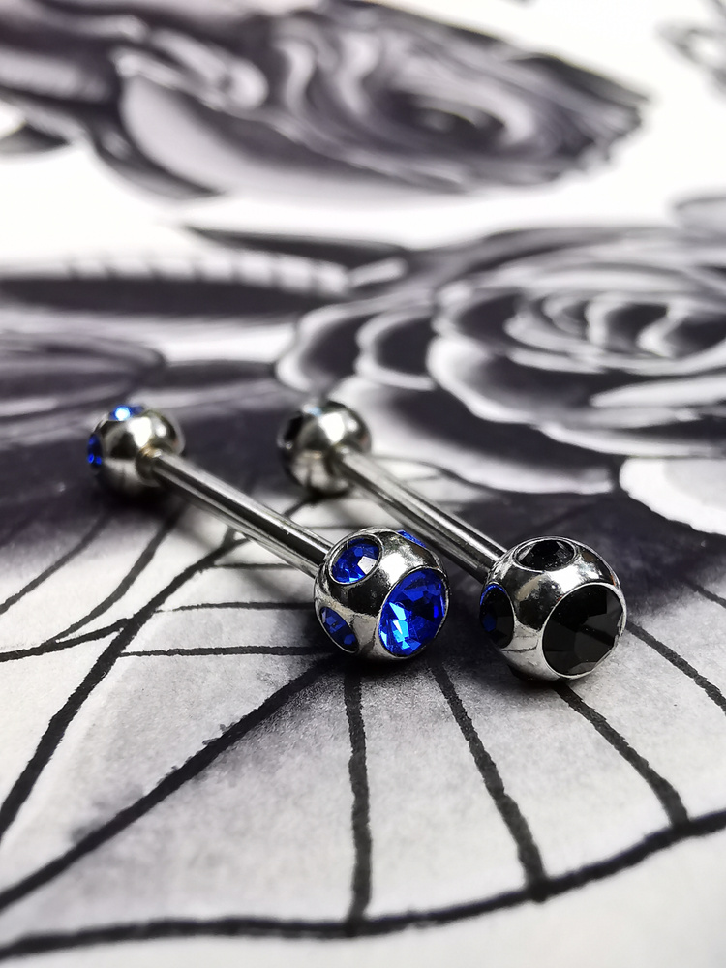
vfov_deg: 52.6
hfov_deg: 40.7
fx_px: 979
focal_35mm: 35
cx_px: 363
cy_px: 484
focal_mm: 2.35
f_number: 2.2
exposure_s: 1/109
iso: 50
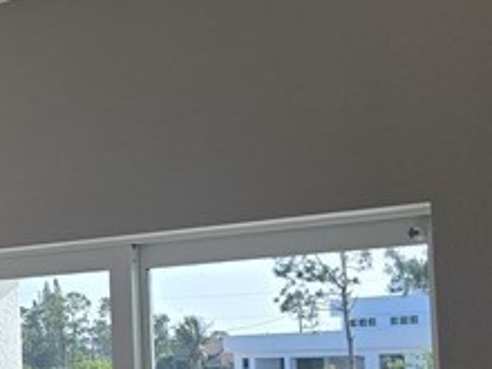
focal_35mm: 107
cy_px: 282
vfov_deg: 13.8
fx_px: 1521
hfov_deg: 15.9
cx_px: -369
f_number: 1.7
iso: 12
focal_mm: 6.3
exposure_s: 1/218
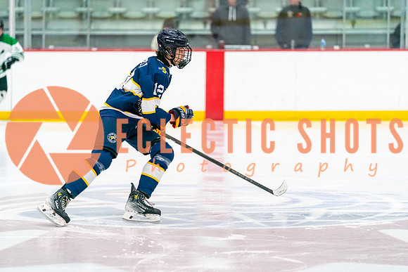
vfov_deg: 7.9
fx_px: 1972
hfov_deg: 11.8
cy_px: 136
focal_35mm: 174
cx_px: 204
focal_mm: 174
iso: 3200
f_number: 2.8
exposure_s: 1/1250
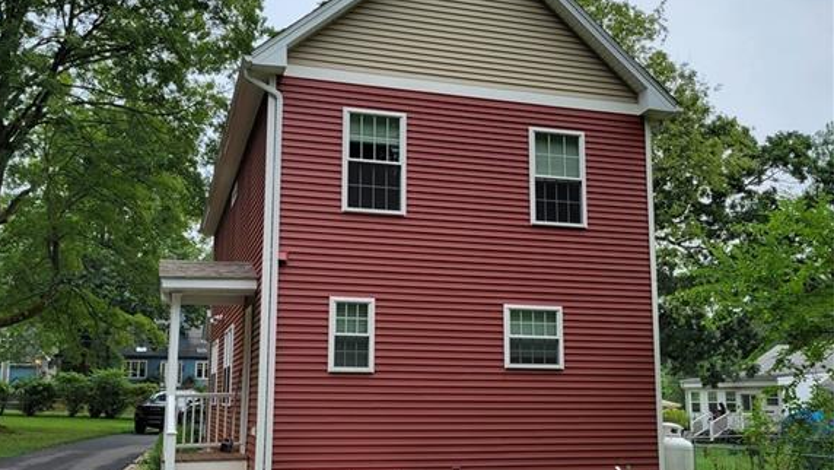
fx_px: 841
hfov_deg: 52.8
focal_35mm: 38
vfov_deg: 31.2
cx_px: 416
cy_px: 270
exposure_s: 1/775
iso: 40
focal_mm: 5.4
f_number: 1.8
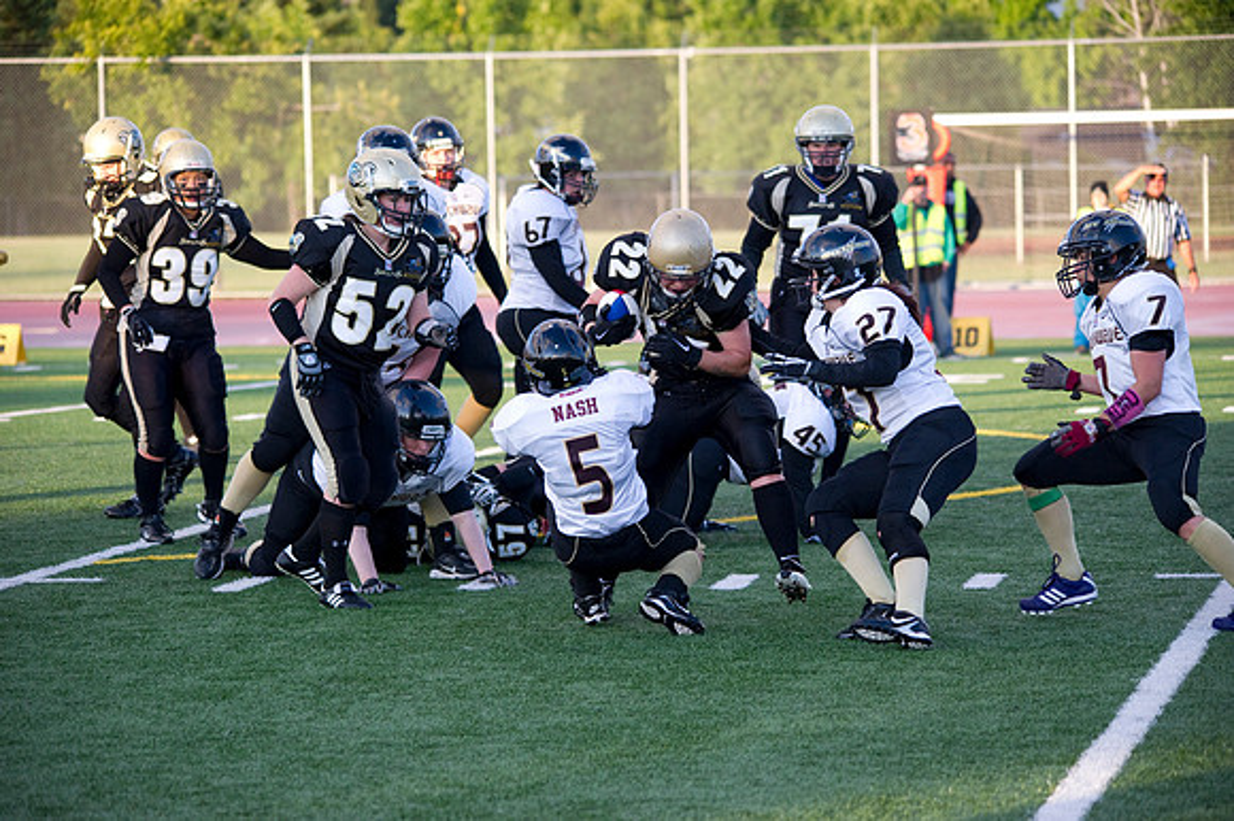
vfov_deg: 7.6
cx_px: 617
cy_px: 410
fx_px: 6166
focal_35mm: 180
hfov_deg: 11.4
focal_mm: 180
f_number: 5.3
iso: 2500
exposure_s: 1/1000
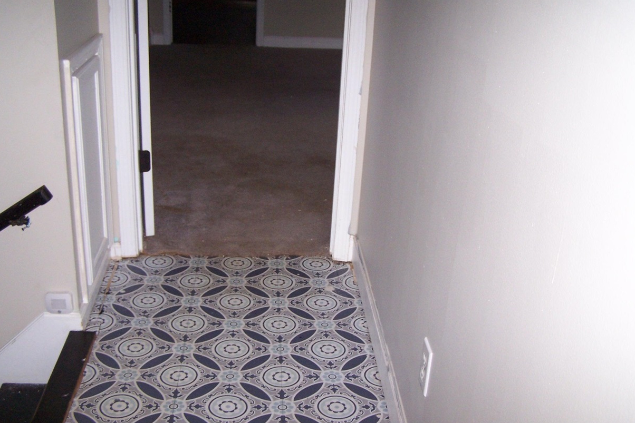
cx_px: 315
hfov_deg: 46.4
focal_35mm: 42
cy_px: 207
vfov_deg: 31.9
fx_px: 741
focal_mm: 6.3
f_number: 2.8
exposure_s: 1/60
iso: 140
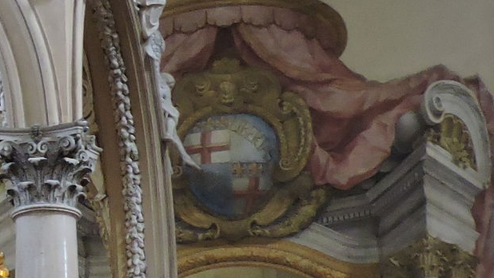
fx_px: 2542
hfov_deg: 10.7
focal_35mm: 194
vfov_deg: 6.3
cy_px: 71
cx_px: -271
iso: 500
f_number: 3.4
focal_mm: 7.7
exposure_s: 1/13
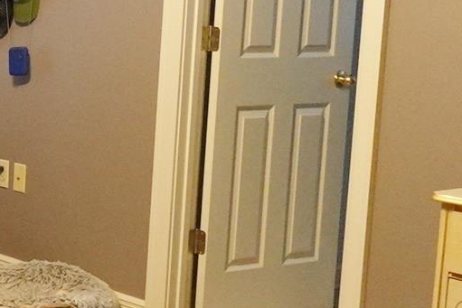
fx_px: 1373
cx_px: -183
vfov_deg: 12.8
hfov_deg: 17.6
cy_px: 95
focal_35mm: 107
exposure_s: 1/80
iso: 1600
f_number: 2
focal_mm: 7.6
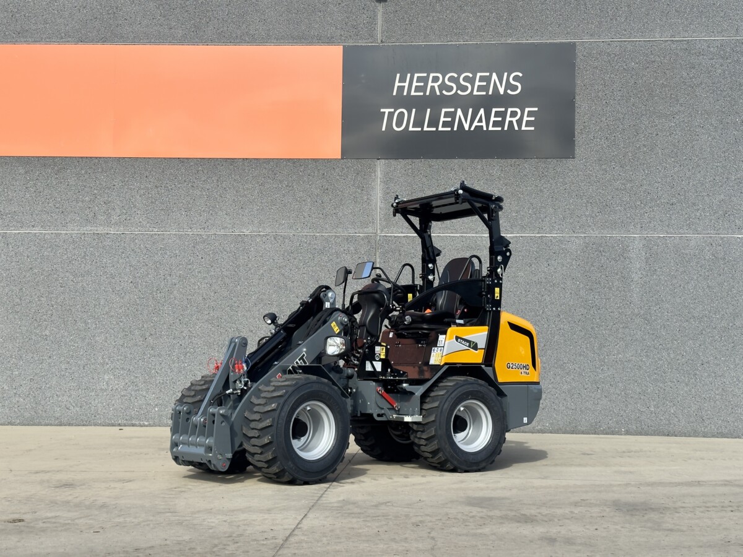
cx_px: 372
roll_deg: -0.7
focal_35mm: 48
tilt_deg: +4.8
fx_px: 1030
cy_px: 278
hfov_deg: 39.7
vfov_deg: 30.3
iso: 64
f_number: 1.78
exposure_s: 1/3096
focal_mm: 6.76
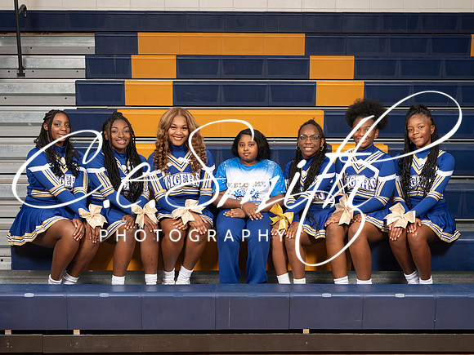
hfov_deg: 30.9
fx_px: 857
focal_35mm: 63
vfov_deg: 23.4
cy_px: 172
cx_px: 244
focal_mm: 56
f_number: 8
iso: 400
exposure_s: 1/250
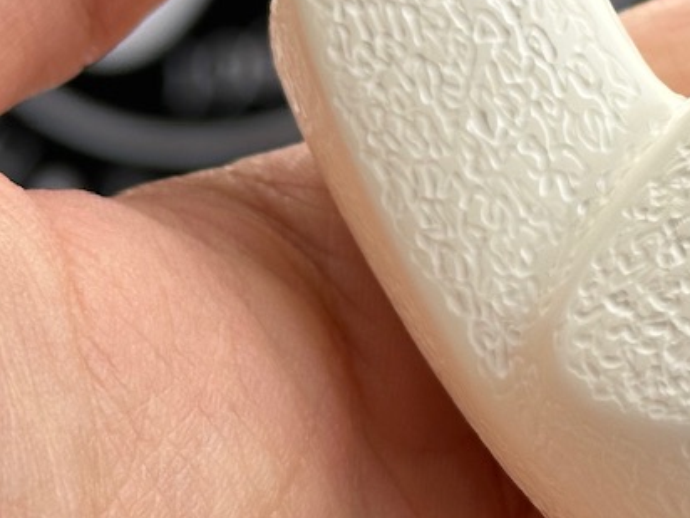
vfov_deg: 9.9
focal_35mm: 149
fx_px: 2970
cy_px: -18
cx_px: 588
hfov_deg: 13.2
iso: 64
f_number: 1.78
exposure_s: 1/816
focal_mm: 6.86
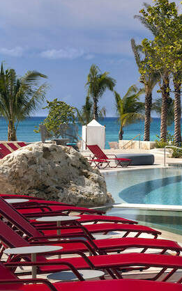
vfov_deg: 17.8
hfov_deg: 10.0
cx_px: 407
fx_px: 929
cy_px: 141
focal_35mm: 117
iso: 100
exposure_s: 1/50
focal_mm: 40
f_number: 11
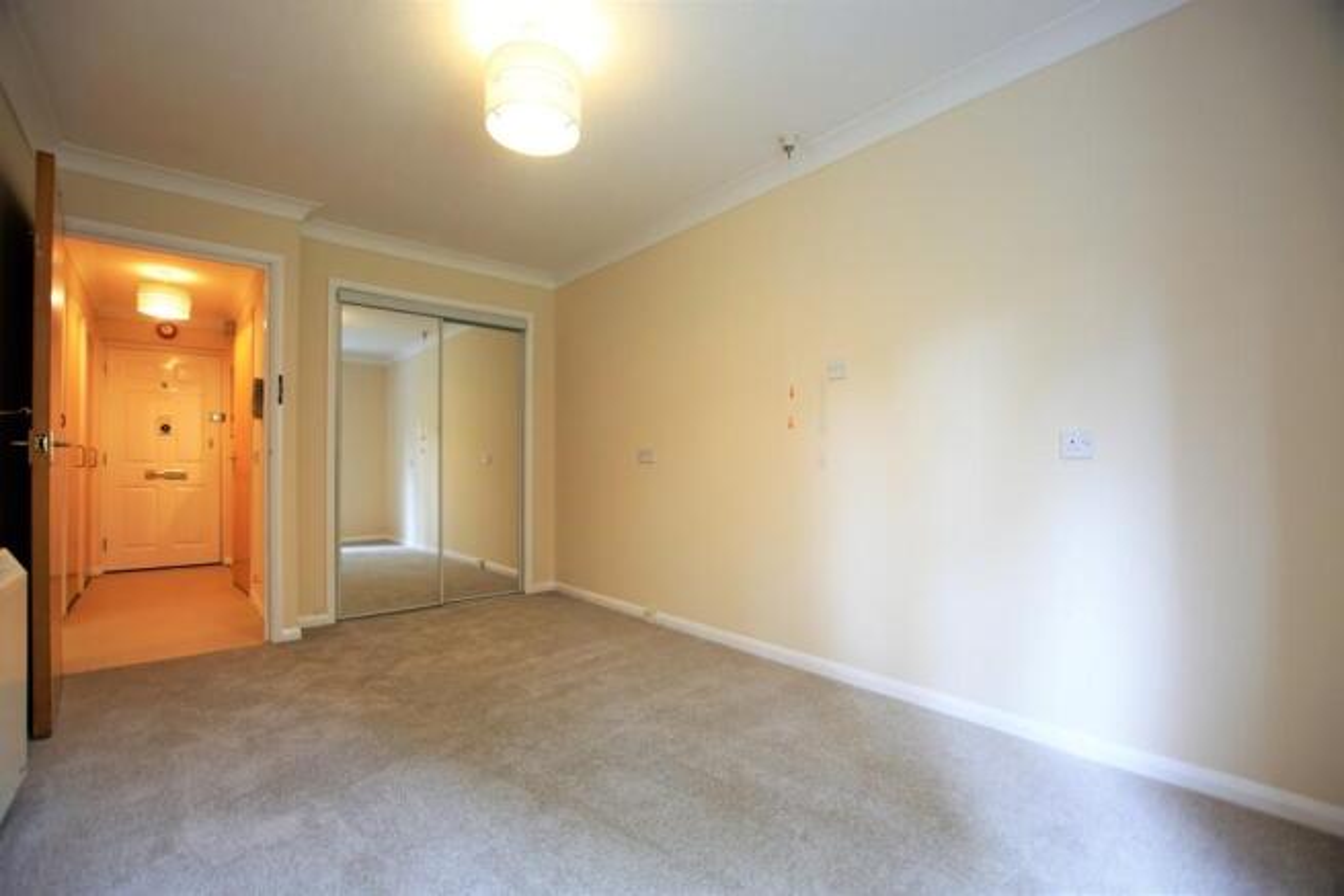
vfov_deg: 77.4
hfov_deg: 100.4
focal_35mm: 15
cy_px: 448
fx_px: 560
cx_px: 672
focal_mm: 10
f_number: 3.5
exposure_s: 1/20
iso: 250
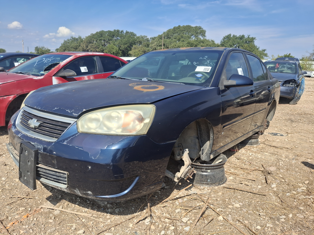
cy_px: 118
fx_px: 227
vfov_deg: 54.9
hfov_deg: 69.4
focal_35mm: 25
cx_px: 157
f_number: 1.8
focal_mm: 4.69
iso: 32
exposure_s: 1/2066
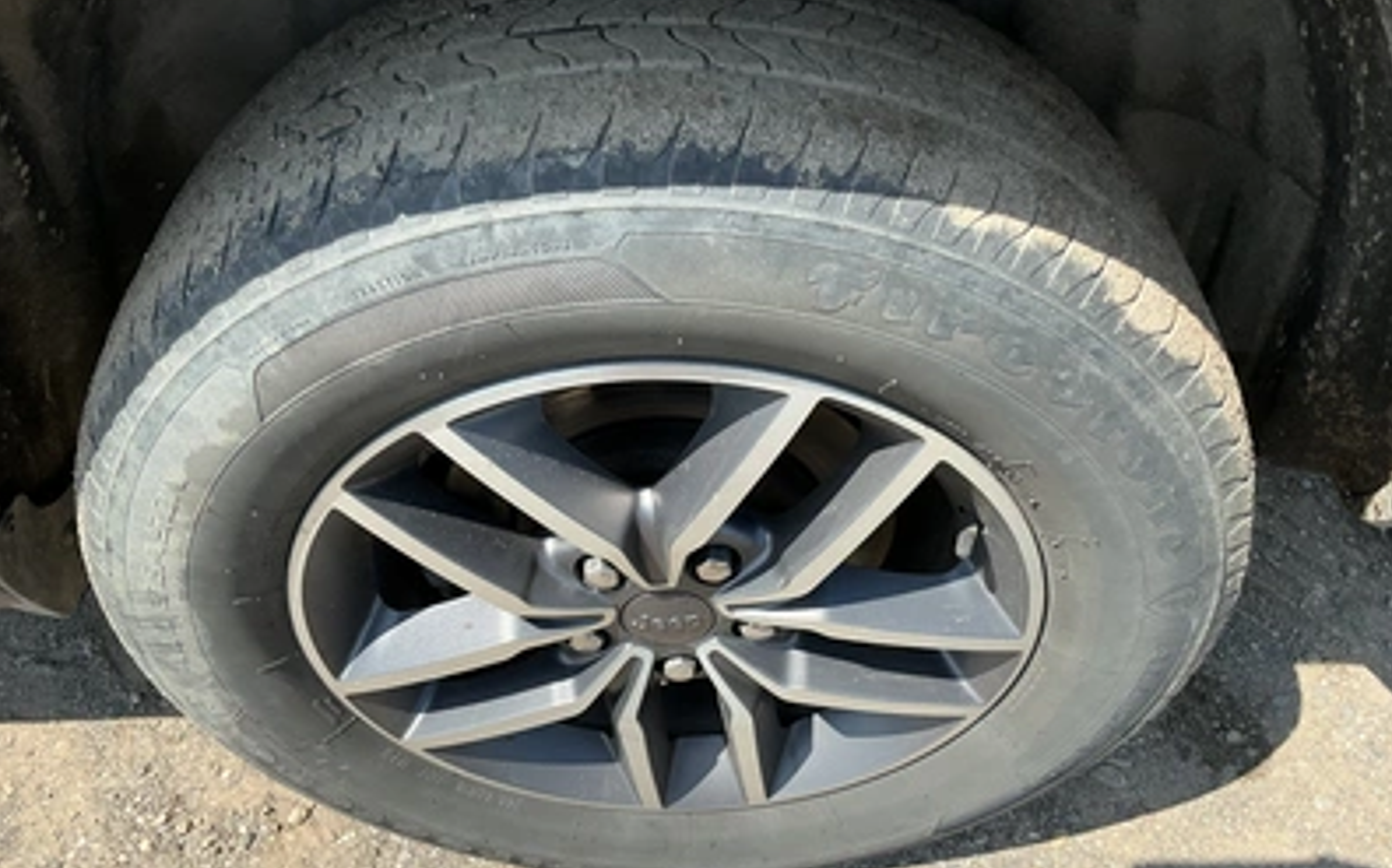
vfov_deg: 41.7
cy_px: 471
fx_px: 1137
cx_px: 696
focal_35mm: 30
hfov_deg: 62.9
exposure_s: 1/683
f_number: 1.8
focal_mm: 3
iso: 25
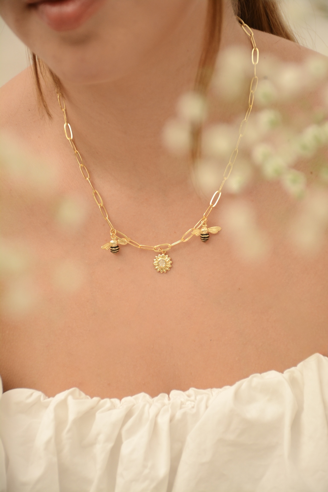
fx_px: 1742
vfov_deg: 16.1
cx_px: 164
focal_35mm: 128
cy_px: 246
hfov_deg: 10.8
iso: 500
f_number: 5.3
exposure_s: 1/250
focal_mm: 85
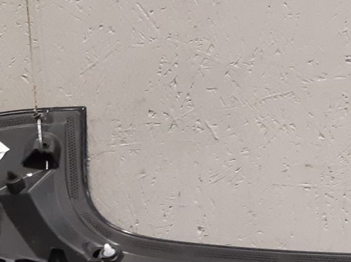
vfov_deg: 15.6
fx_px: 942
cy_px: 260
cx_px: 491
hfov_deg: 19.1
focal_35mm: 93
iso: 200
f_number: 1.7
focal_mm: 3.93
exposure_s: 1/50
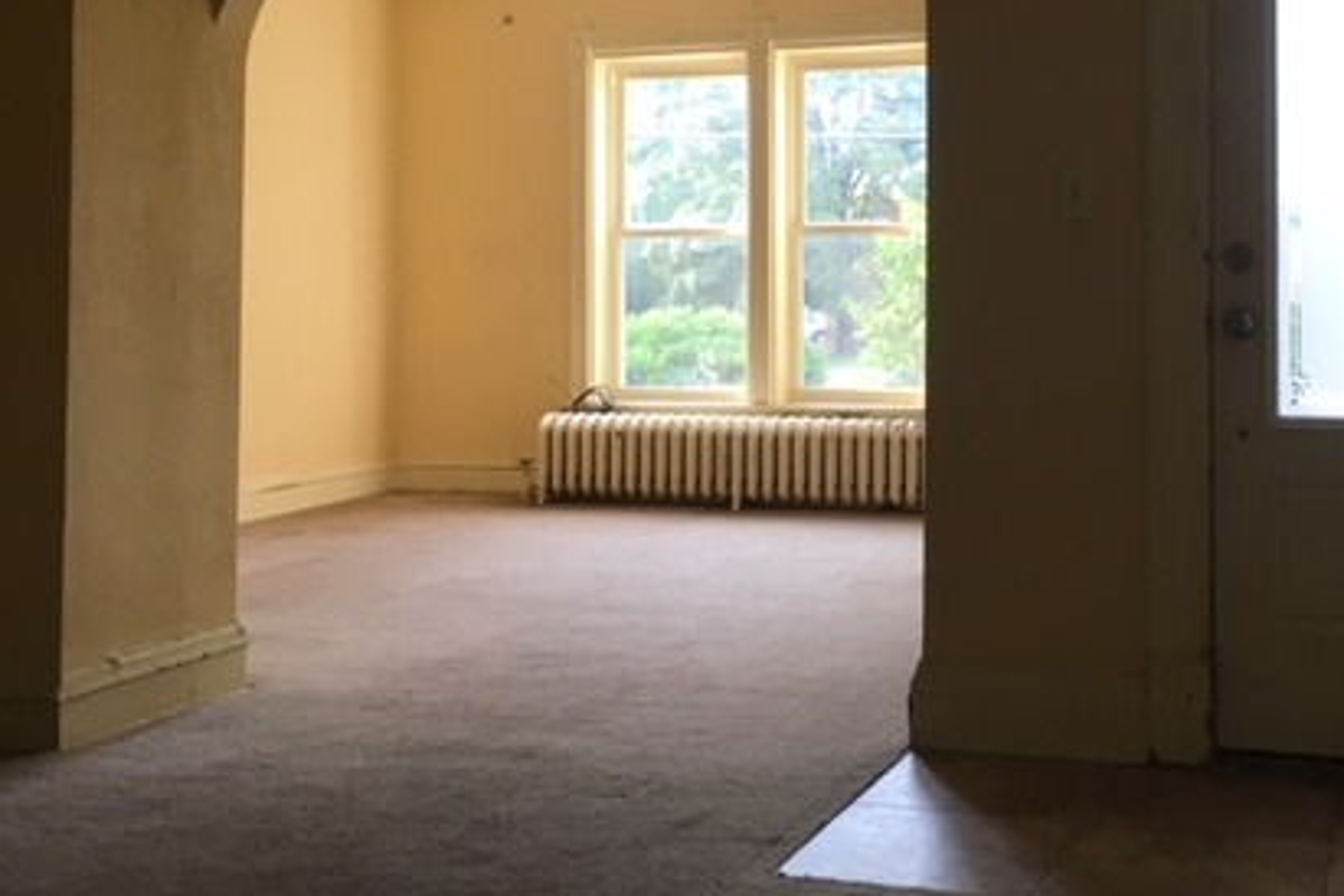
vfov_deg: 28.3
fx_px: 1755
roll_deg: +1.1
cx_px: 883
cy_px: 249
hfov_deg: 41.4
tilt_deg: +3.1
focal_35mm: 47
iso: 25
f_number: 2.2
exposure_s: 1/40
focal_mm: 4.15
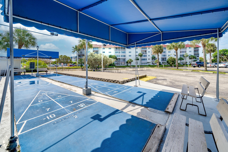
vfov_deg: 85.4
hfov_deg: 108.3
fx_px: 82
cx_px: 114
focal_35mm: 13
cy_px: 76
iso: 100
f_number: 8
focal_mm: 13
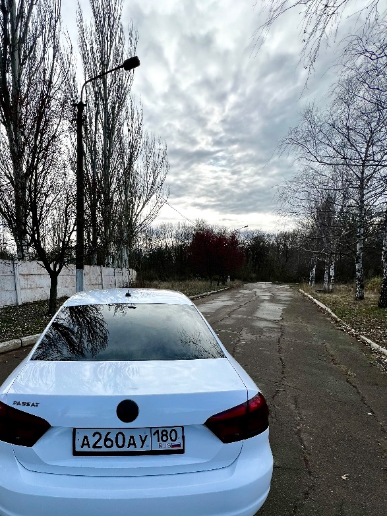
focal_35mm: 17
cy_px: 326
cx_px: 134
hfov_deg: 72.8
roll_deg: +0.5
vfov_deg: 89.0
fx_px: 253
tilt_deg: -10.4
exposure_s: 1/874
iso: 32
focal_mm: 1.57
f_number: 1.8
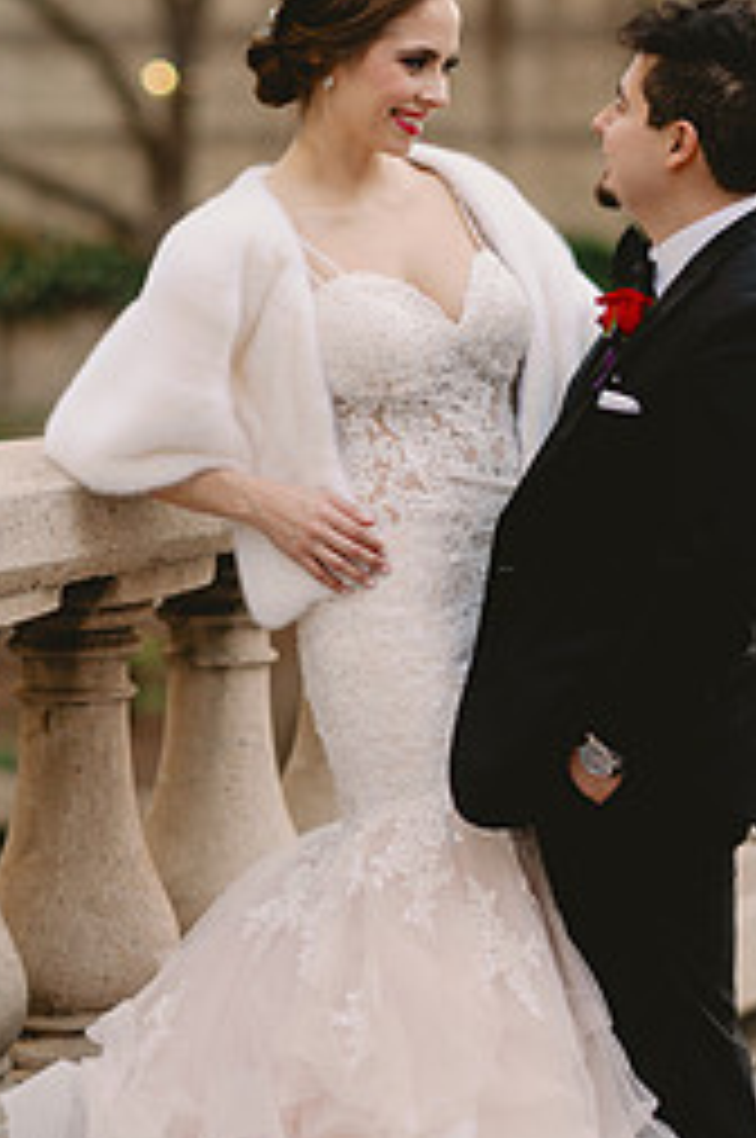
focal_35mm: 151
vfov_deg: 13.6
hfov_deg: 9.1
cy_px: 562
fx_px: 4769
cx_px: 466
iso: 320
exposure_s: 1/500
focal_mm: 85
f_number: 2.2
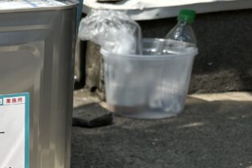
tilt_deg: -16.0
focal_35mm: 87
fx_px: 609
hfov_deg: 20.4
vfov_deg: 15.7
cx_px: -113
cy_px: 113
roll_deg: +3.4
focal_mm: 5.96
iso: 50
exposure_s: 1/1248
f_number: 1.6
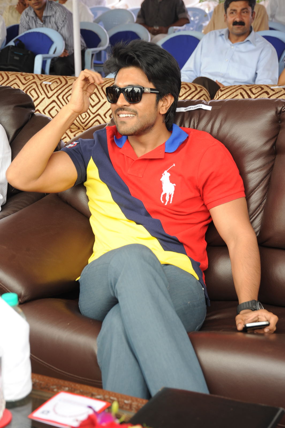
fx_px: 785
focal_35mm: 66
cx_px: 142
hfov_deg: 20.6
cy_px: 214
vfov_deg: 30.5
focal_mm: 66
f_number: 6.3
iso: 500
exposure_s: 1/100
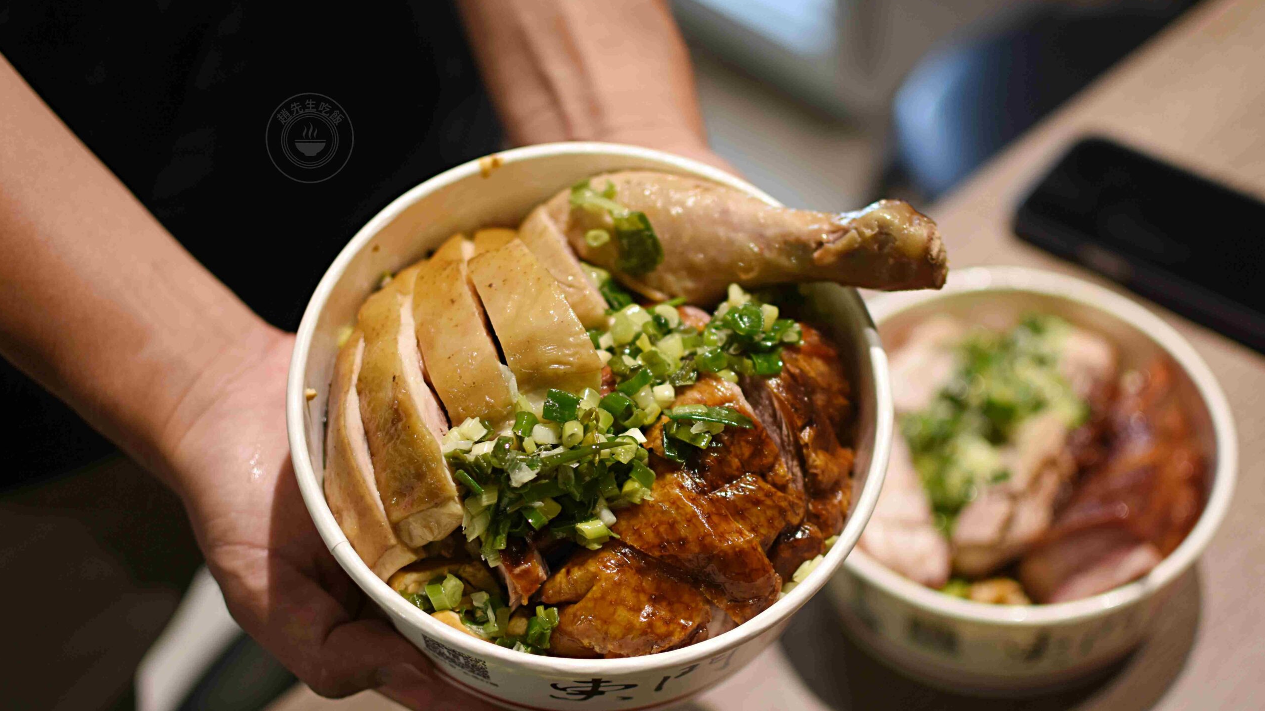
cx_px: 636
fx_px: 1863
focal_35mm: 56
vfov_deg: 21.6
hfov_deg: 37.5
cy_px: 398
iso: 320
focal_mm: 35
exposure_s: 1/250
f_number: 1.8
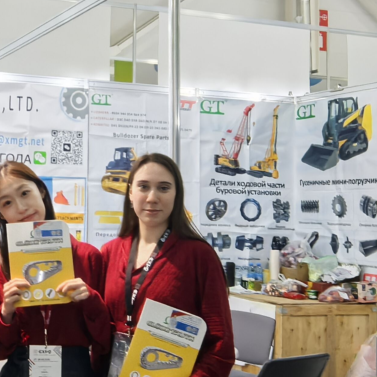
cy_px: 148
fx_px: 727
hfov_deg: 26.9
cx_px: -27
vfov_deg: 29.0
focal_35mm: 59
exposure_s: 1/50
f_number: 2.2
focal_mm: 1.95
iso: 320
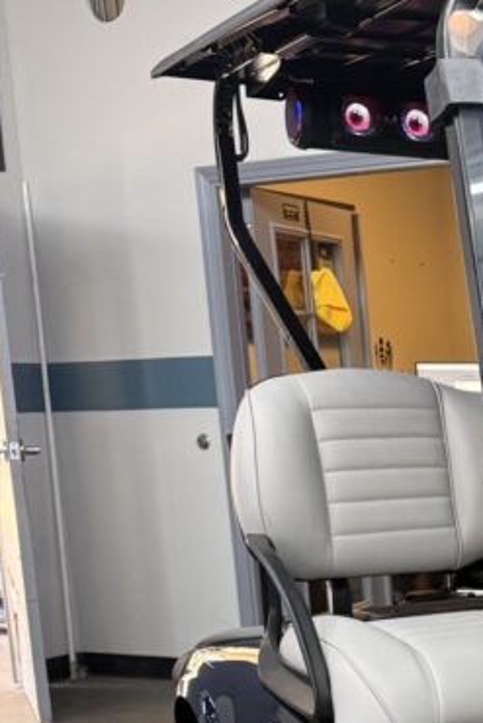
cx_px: 714
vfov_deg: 27.8
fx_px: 1387
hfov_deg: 17.8
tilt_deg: -10.5
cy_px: 688
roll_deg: +2.3
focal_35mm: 69
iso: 200
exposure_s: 1/64
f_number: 1.78
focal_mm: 6.76
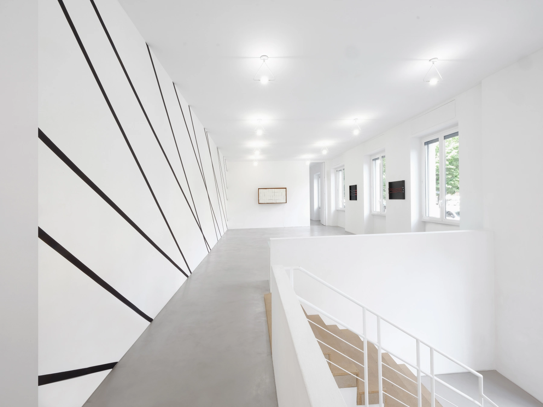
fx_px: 251
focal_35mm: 16
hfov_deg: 94.5
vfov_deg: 78.1
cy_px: 204
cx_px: 272
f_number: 22
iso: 250
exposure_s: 1
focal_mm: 20
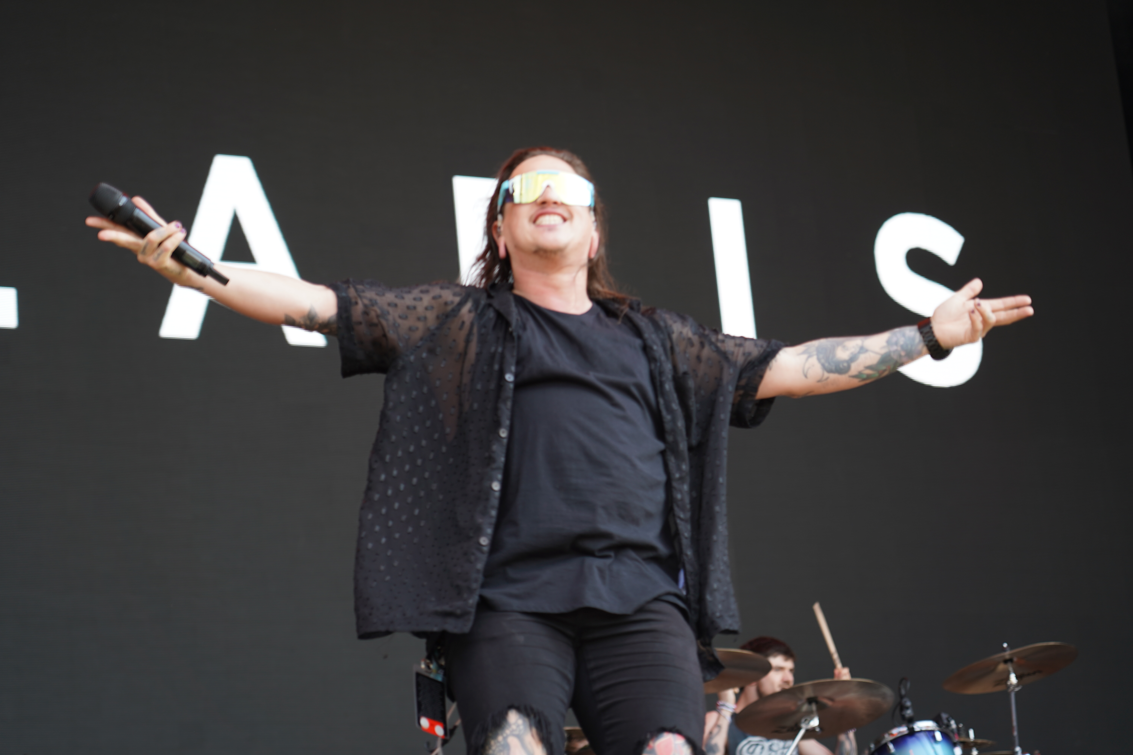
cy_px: 378
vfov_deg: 13.0
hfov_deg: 19.5
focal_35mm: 105
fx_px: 3304
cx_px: 566
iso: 100
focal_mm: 105
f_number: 4
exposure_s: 1/125
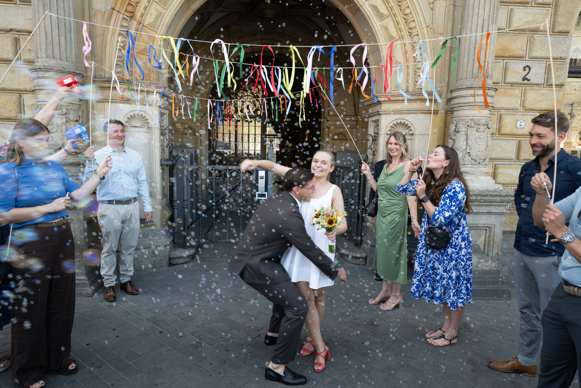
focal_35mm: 24
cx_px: 290
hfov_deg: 73.7
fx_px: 387
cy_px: 194
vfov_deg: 53.1
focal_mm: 24
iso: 125
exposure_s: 1/60
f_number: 6.3
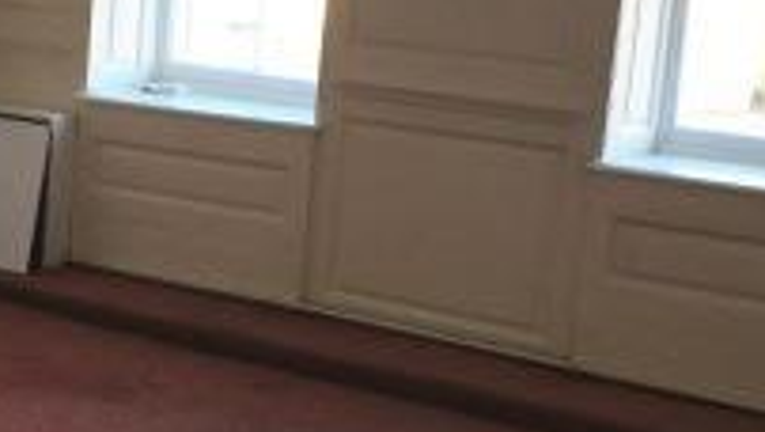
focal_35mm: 70
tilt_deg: -8.5
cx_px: 193
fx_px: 1421
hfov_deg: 29.7
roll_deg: -3.5
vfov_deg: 17.3
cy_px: 171
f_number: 2.2
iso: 32
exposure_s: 1/50
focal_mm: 4.15
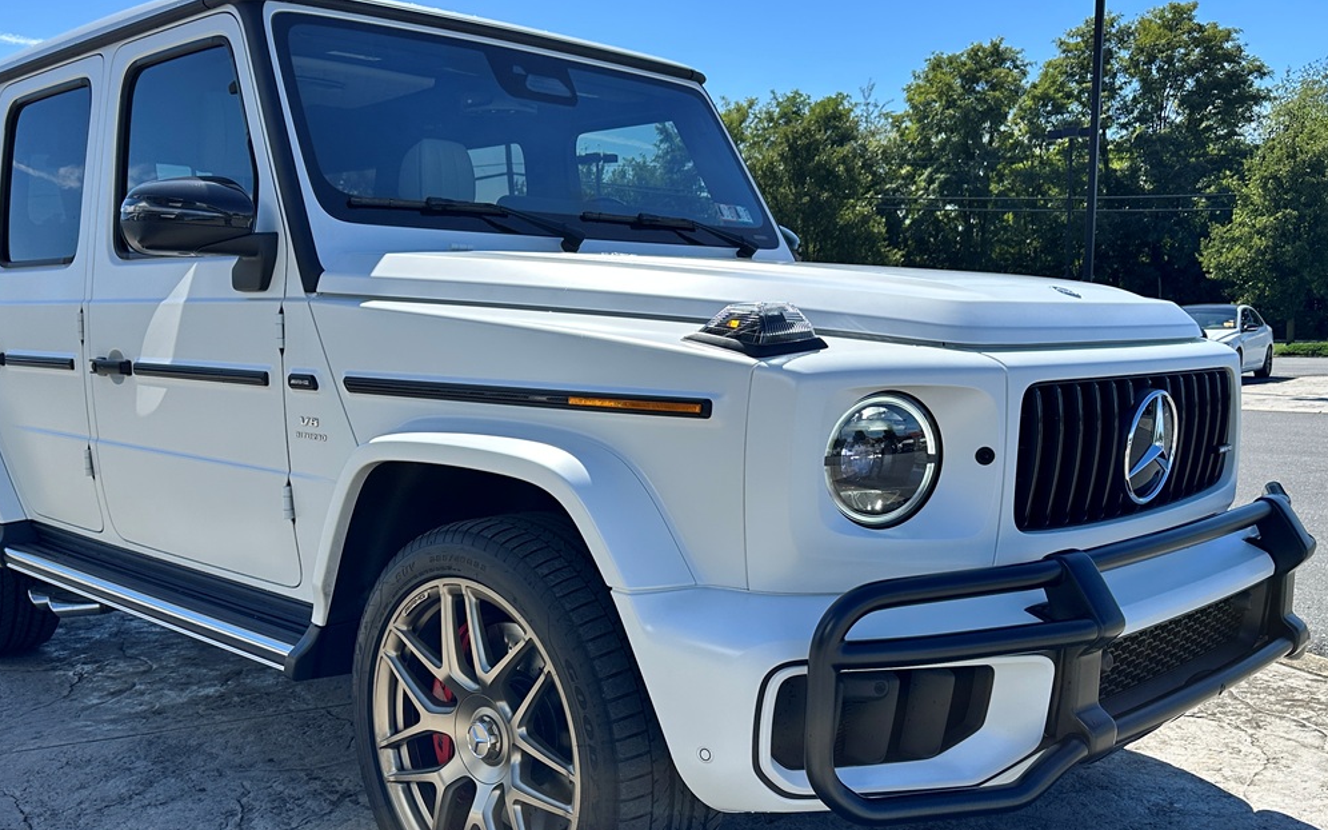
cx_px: 625
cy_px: 532
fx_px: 1230
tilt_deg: -10.3
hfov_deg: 56.7
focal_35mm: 34
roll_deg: +0.6
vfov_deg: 37.0
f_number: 1.78
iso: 80
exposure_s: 1/3356
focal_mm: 6.86
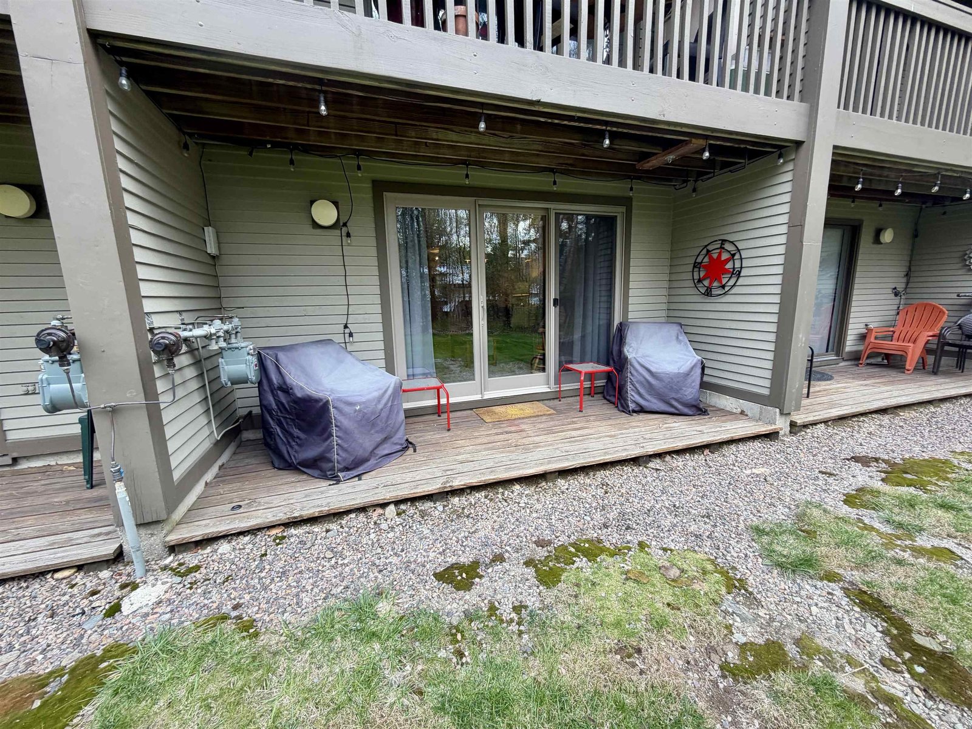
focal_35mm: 14
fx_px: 393
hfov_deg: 102.1
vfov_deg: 85.7
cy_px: 364
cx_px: 486
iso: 40
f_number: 2.2
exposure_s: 1/123
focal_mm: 2.22
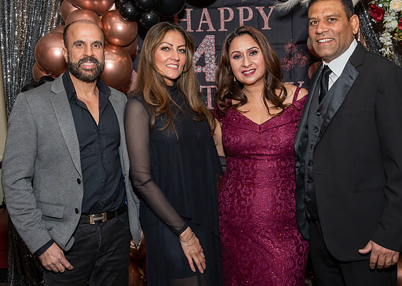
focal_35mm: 49
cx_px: 203
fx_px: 559
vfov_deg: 28.7
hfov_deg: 39.5
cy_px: 135
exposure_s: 1/250
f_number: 9
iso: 640
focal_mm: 26
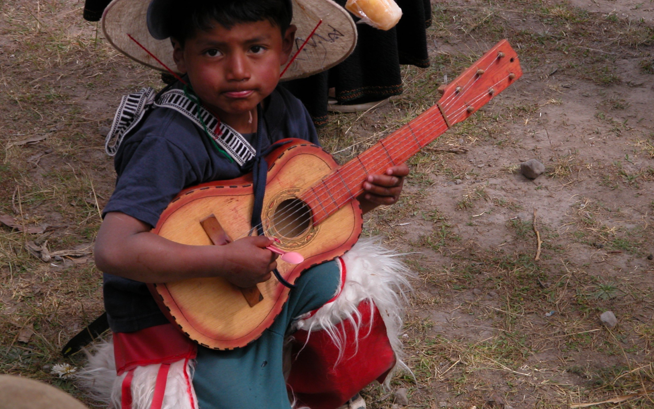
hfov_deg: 11.2
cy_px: 205
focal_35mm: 187
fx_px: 3333
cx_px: 328
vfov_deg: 7.0
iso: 100
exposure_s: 1/274
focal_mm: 44.7
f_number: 5
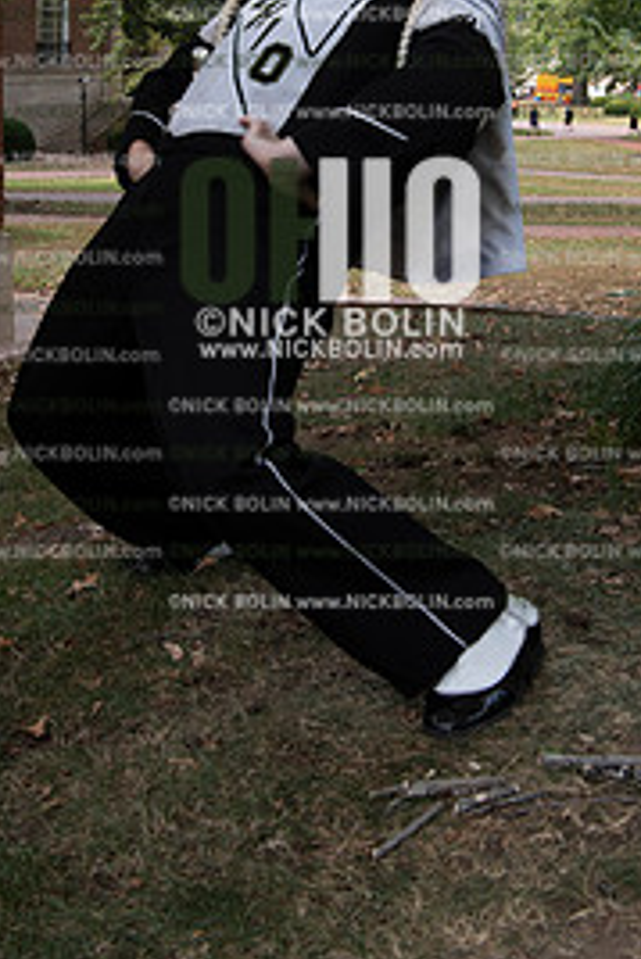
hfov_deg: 23.8
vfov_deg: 34.4
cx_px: 329
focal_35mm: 57
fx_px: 1520
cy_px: 258
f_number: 8
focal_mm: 34
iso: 500
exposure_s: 1/100
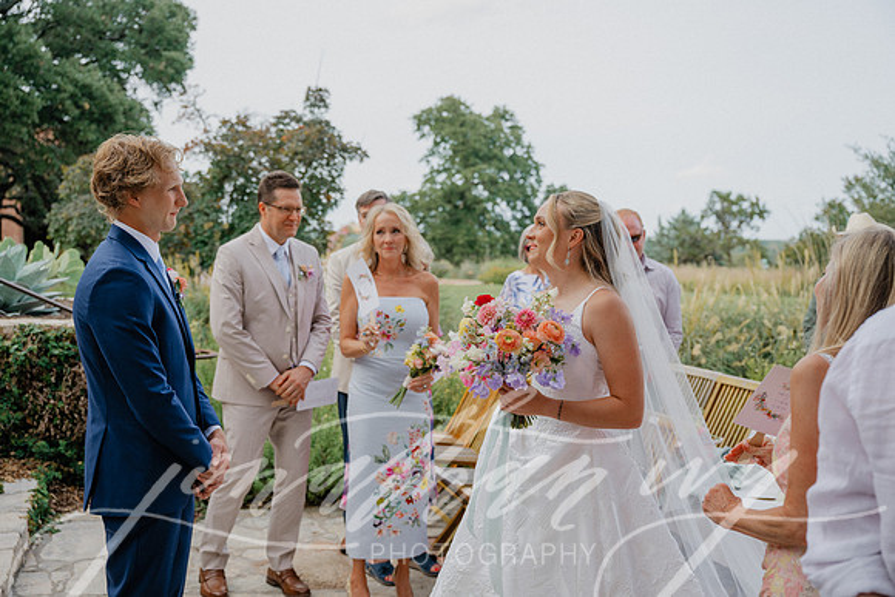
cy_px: 298
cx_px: 448
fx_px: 945
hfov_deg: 50.7
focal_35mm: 38
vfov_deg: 35.1
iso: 100
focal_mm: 38
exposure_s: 1/500
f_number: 3.5
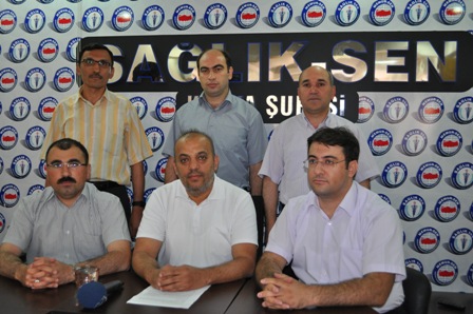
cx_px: 236
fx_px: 512
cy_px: 157
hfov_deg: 49.6
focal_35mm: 39
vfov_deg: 34.2
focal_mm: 26
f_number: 4.2
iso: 800
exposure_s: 1/60
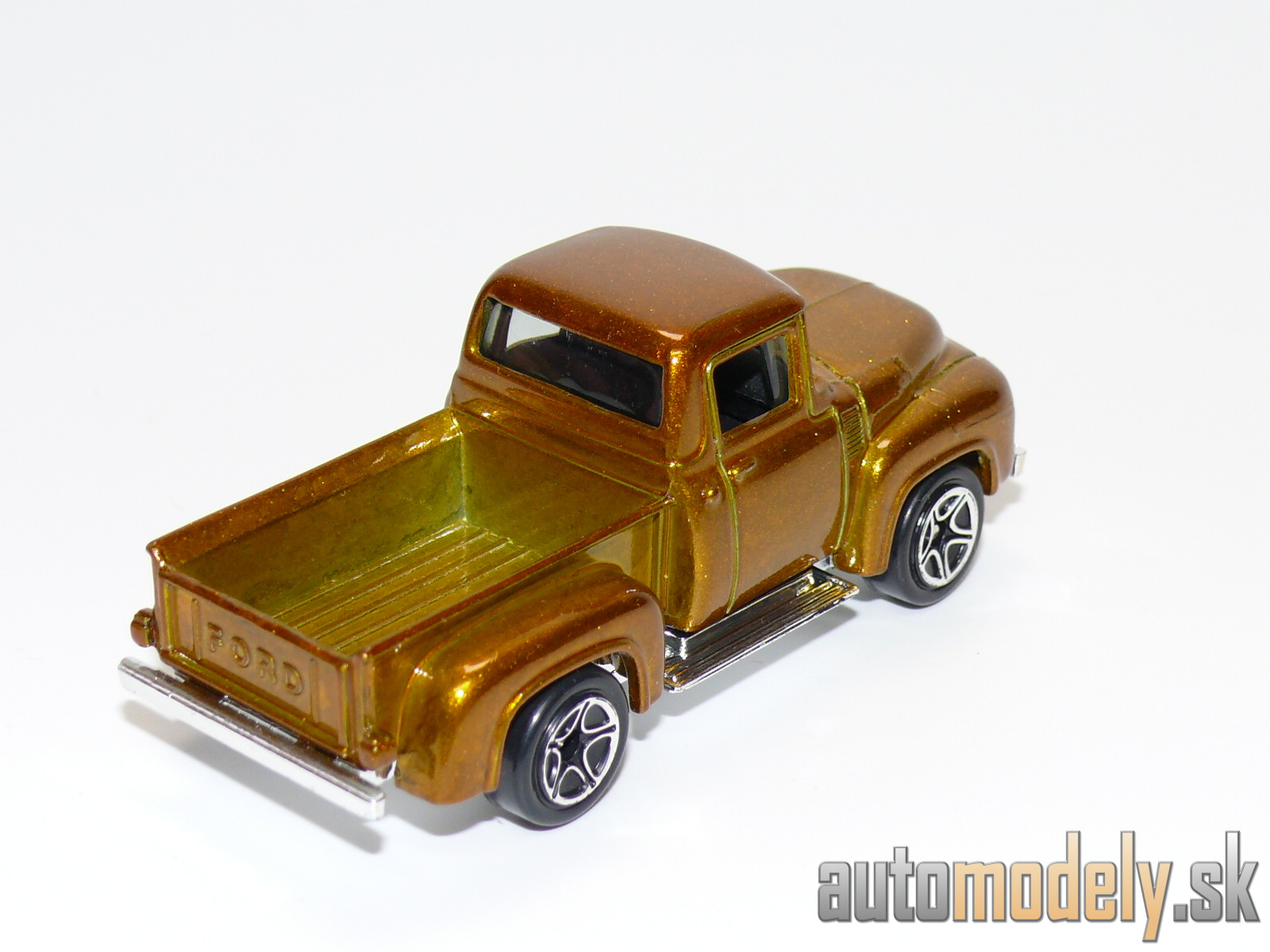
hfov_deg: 21.1
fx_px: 3412
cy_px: 476
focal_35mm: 93
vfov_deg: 15.9
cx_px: 635
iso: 100
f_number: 4
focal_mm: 12.8
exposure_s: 1/30
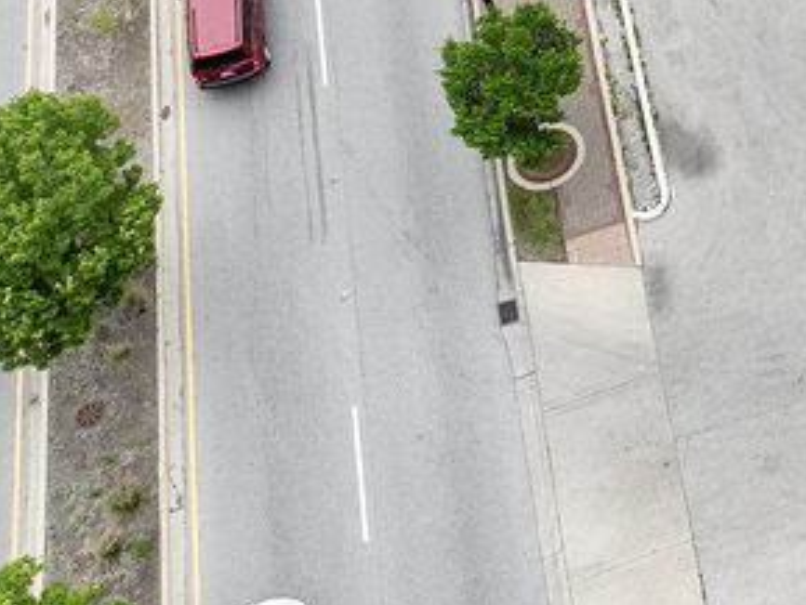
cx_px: 1146
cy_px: -319
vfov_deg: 15.9
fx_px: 1980
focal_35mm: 85
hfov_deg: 20.3
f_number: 2.8
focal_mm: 12.29
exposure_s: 1/1250
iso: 100
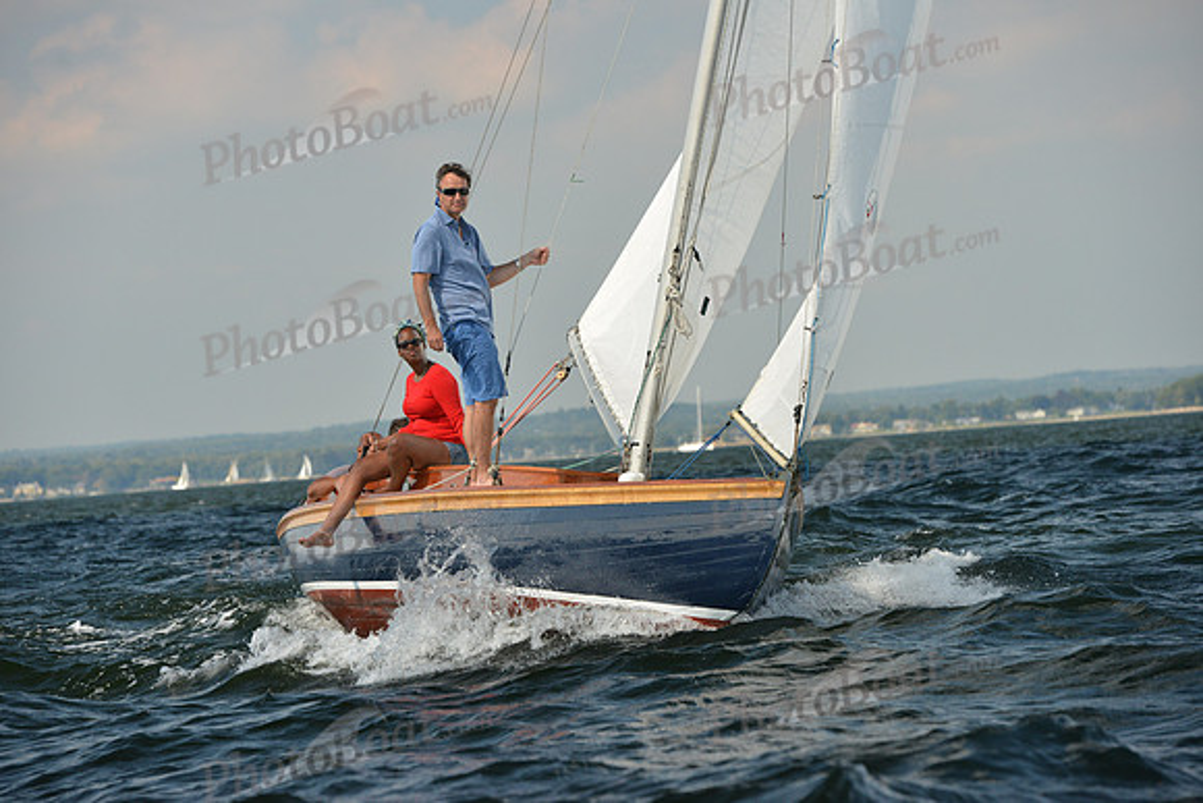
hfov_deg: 13.2
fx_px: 5181
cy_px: 402
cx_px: 602
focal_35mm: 155
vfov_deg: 8.9
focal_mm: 155
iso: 1000
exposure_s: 1/1250
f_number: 8
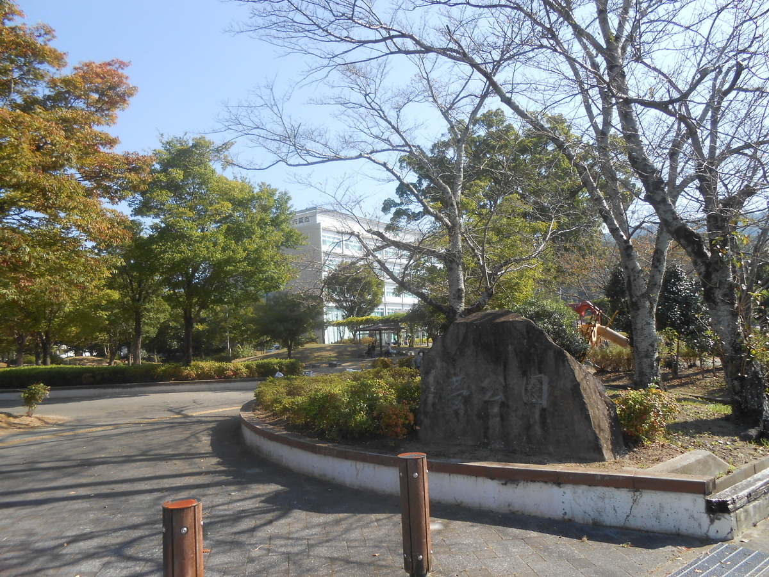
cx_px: 384
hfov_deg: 67.3
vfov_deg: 53.1
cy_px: 288
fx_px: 578
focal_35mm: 26
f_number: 3.5
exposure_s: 1/400
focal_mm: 4.6
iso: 80
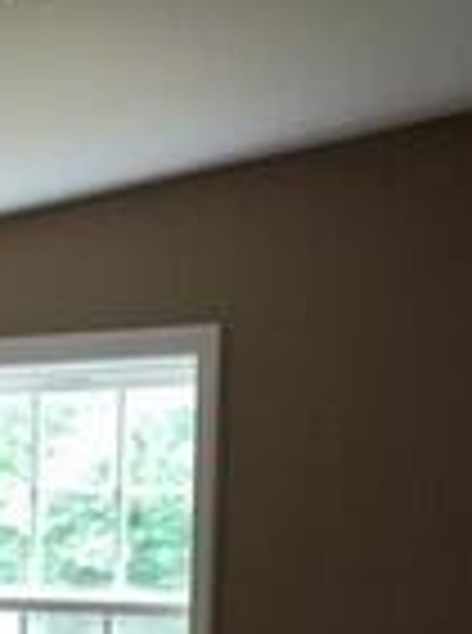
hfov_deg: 14.6
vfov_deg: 18.4
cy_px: 836
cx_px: -36
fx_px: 1808
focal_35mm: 99
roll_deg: -2.1
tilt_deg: -10.6
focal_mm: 4.15
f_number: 2.2
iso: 25
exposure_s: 1/30
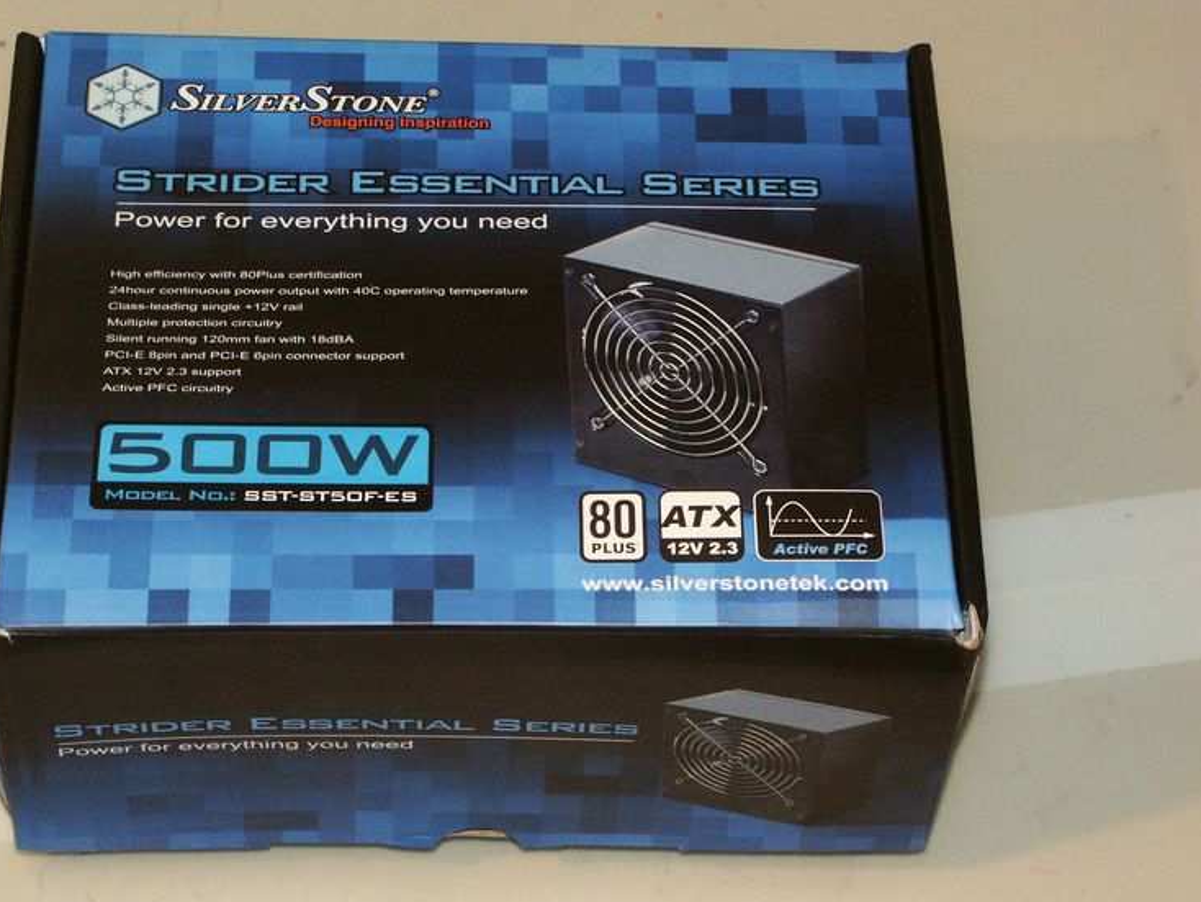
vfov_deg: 15.3
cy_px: 424
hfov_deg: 20.2
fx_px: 3367
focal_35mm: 97
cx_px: 558
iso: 400
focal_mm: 22.01
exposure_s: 1/90
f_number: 8
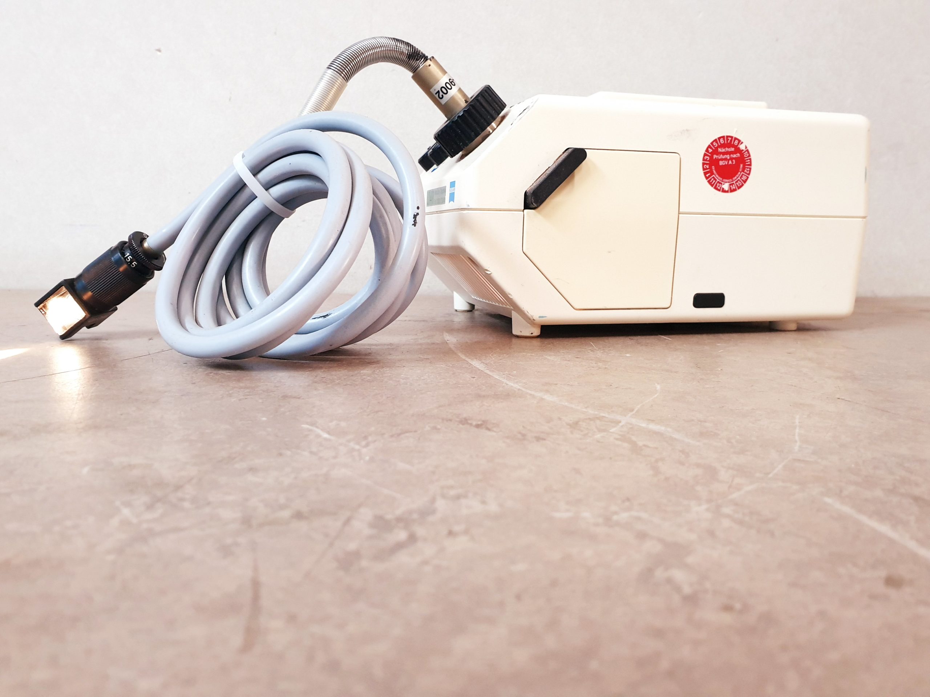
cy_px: 348
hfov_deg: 67.3
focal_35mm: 26
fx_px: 699
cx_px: 465
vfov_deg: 53.1
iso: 400
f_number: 2.4
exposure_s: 1/50
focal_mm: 4.3
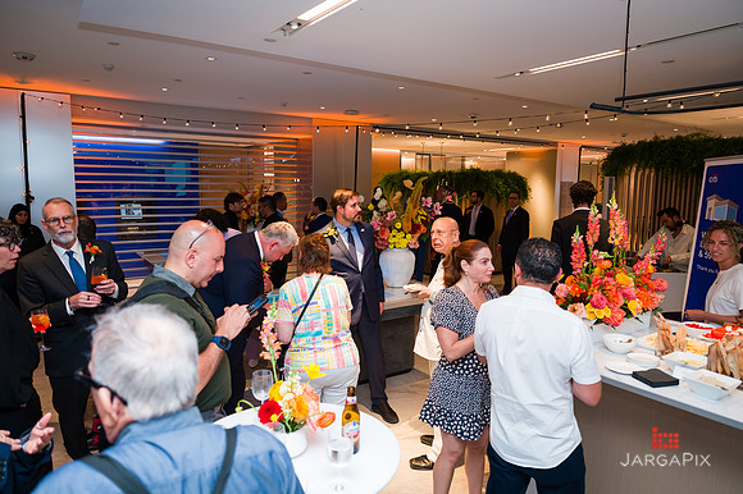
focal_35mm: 24
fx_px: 499
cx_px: 372
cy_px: 247
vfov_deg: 52.7
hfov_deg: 73.3
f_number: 3.2
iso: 800
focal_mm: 24
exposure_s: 1/160
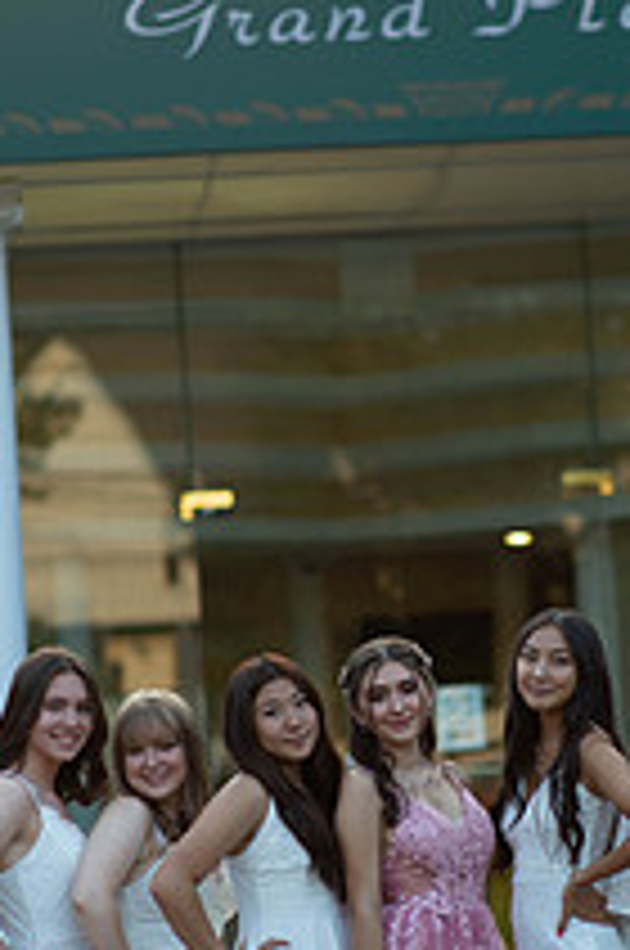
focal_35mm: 181
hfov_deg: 7.6
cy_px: 608
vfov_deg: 11.4
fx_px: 4767
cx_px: 371
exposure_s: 1/1000
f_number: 2
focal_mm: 85
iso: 250
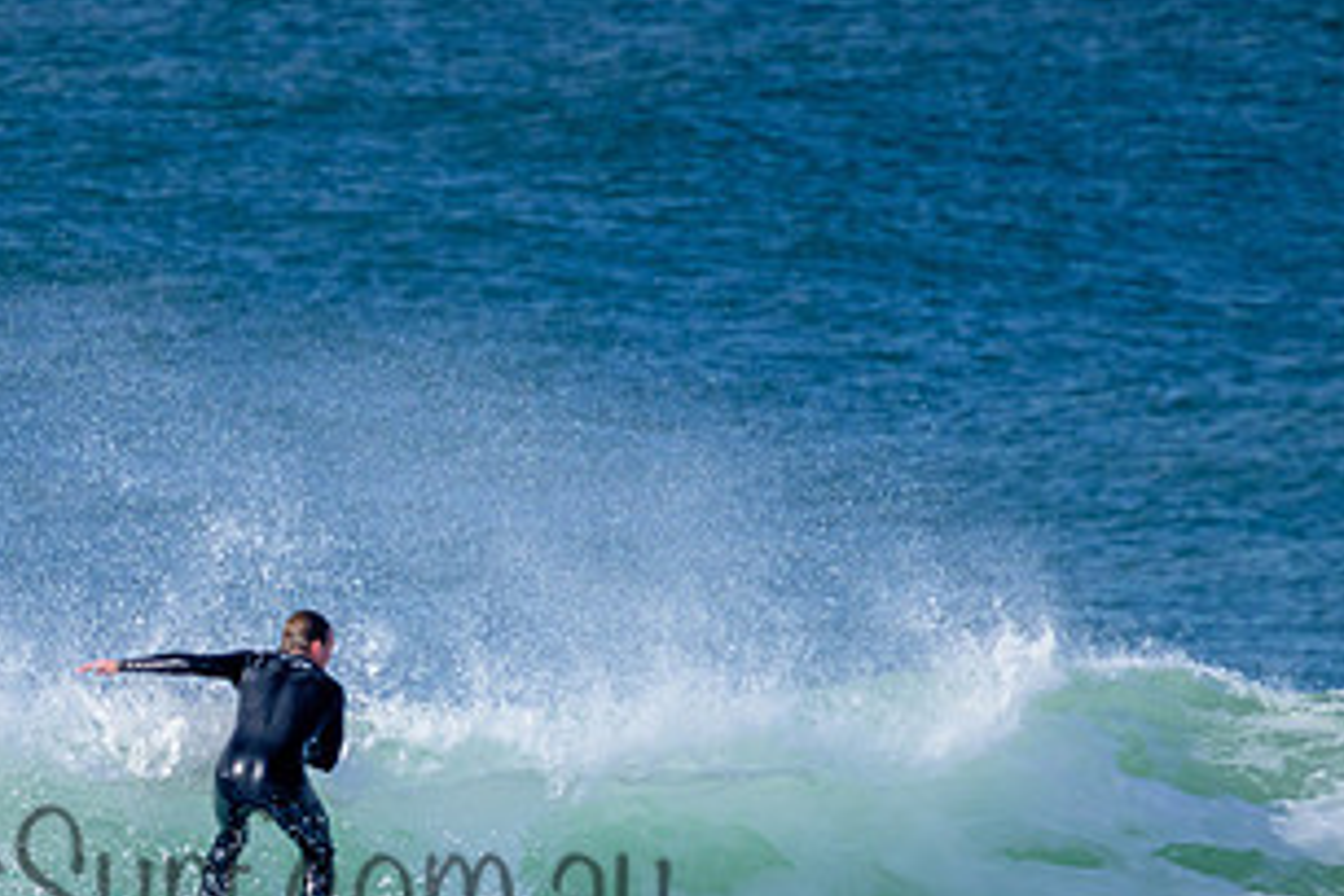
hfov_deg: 1.4
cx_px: 206
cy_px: 837
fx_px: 56593
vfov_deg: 0.9
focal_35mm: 1516
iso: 900
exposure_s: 1/2000
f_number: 11
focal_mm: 800
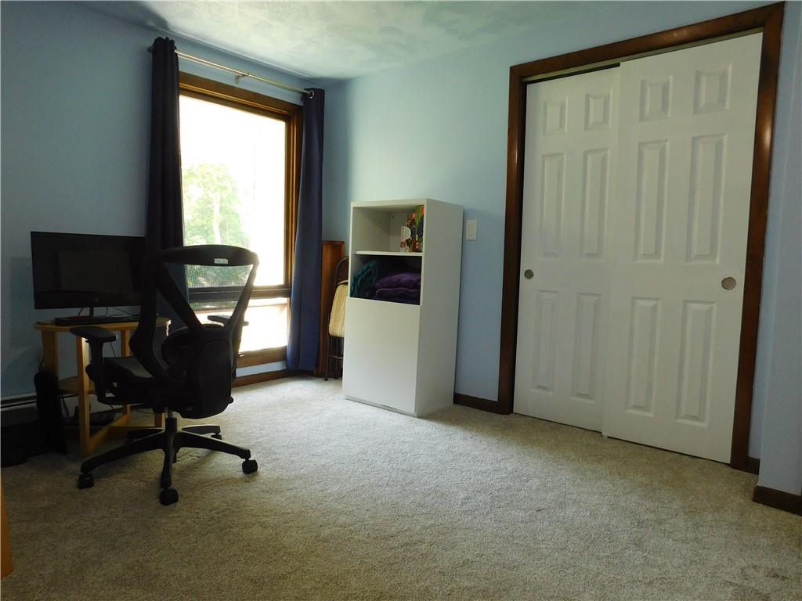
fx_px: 533
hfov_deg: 73.9
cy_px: 300
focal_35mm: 23
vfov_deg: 58.9
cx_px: 401
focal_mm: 4
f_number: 3
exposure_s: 1/30
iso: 220
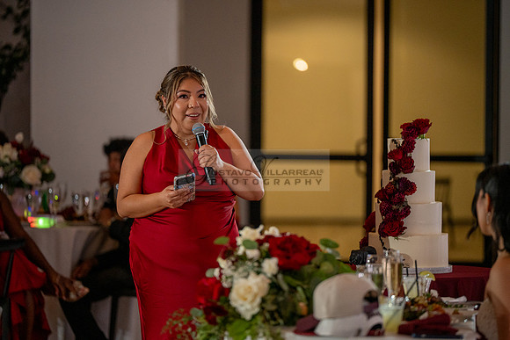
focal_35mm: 200
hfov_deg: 10.3
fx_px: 2834
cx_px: 255
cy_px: 170
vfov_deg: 6.9
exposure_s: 1/320
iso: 1600
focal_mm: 200
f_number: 2.8
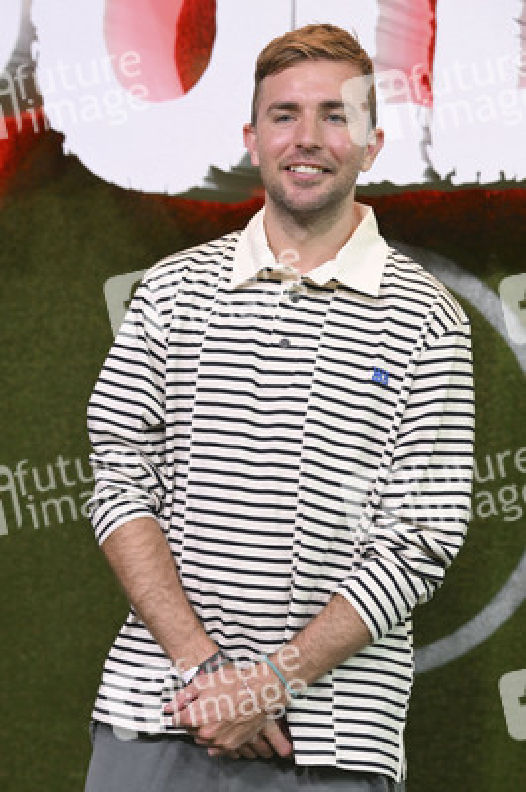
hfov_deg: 16.8
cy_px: 396
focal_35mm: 81
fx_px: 1778
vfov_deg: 25.1
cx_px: 263
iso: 1600
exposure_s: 1/320
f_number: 4
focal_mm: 81
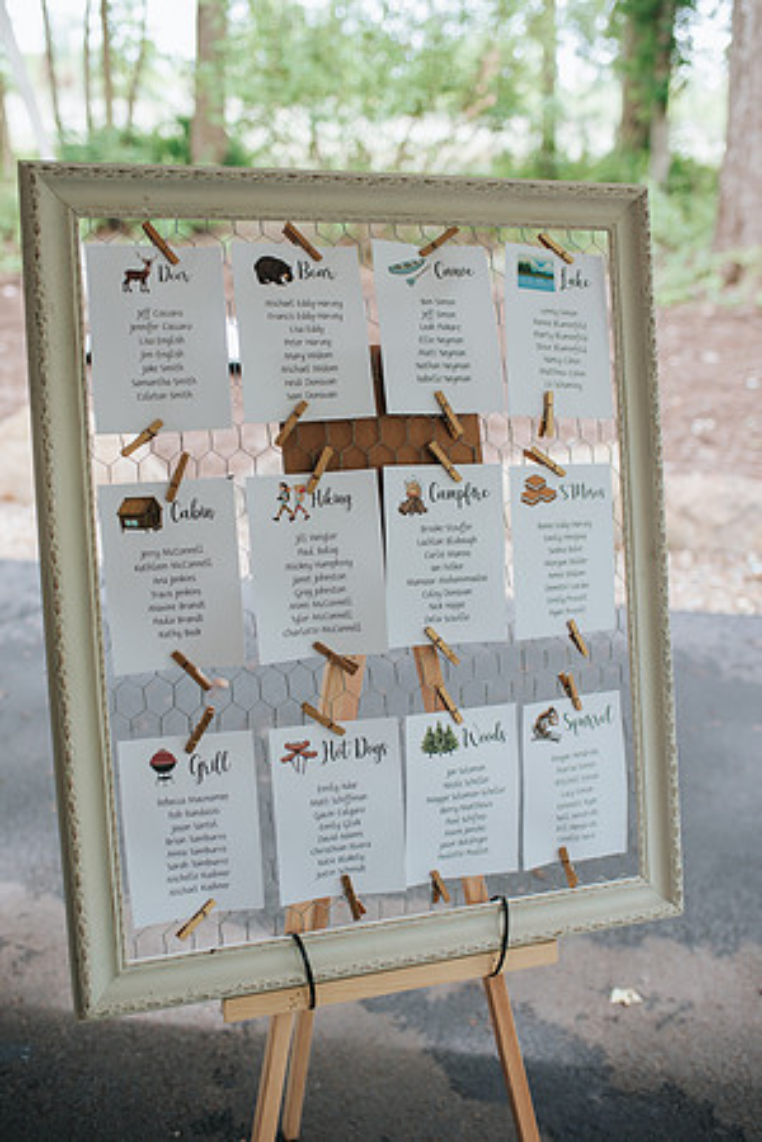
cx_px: 381
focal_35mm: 35
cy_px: 571
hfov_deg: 37.9
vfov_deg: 54.4
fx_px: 1111
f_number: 2.8
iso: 100
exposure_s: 1/125
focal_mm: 35
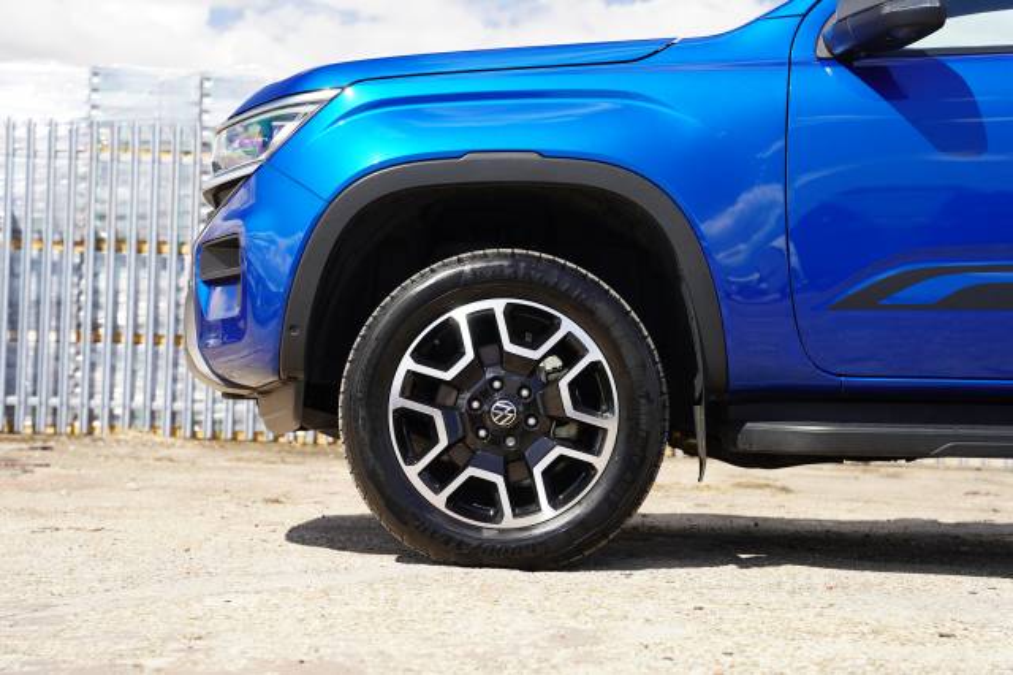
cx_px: 506
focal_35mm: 66
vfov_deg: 20.5
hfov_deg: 30.4
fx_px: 1865
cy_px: 338
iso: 100
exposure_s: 1/160
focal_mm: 66.3
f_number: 5
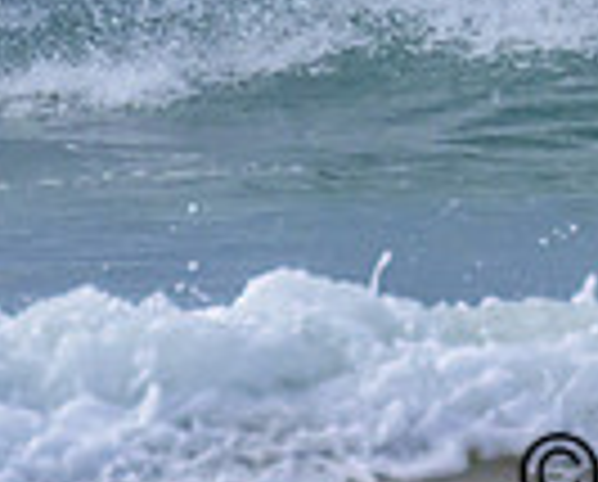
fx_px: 79606
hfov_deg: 0.4
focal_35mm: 4488
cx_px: 797
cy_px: -354
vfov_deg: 0.3
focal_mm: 800
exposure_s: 1/2000
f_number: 11
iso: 900
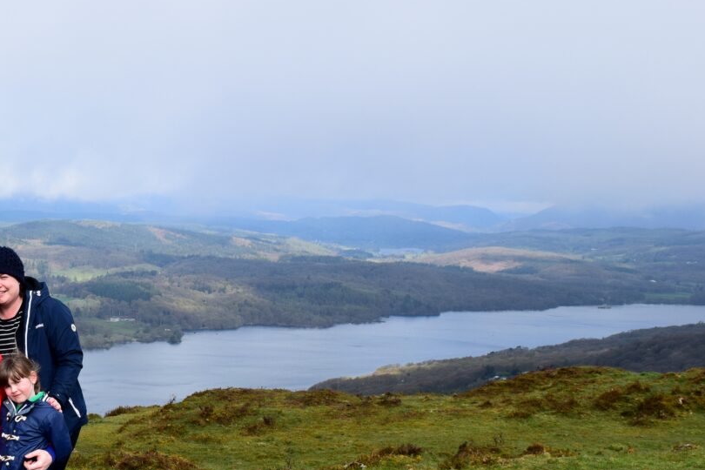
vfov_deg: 21.1
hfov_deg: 30.3
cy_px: 343
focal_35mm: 64
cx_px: 97
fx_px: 1253
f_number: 11
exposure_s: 1/500
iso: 400
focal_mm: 24
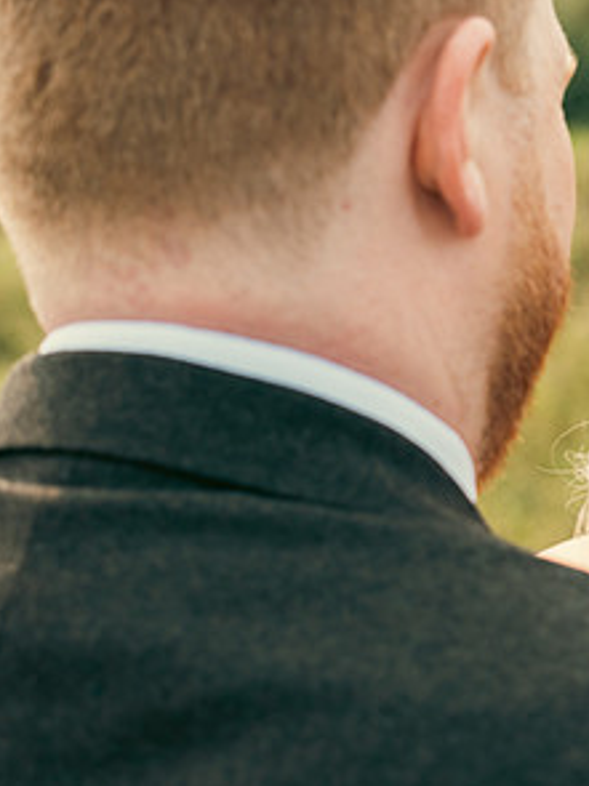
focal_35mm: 142
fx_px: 3224
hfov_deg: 10.3
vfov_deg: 13.9
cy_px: 358
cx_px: 682
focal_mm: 50
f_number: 3.5
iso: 125
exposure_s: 1/500
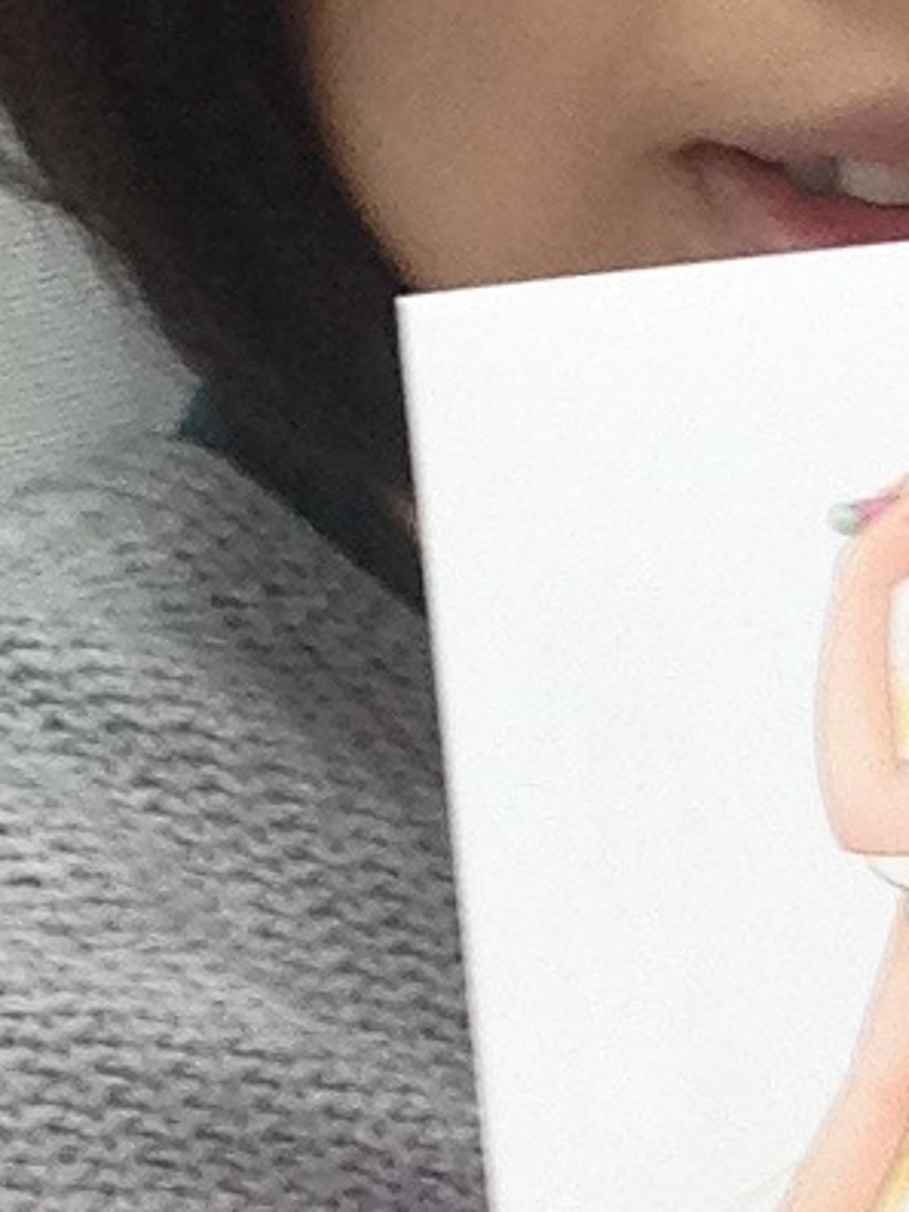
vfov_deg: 17.4
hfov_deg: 13.0
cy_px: 386
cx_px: 829
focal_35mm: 113
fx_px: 3956
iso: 80
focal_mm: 2.18
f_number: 2.4
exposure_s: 1/30
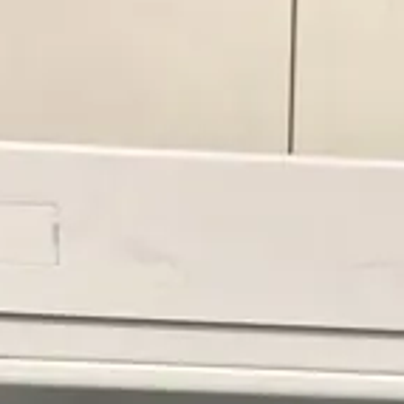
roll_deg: -3.4
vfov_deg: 7.7
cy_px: 1435
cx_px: 314
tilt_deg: -26.4
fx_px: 2337
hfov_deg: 9.9
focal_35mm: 177
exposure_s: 1/50
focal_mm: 3.99
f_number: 1.8
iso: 64
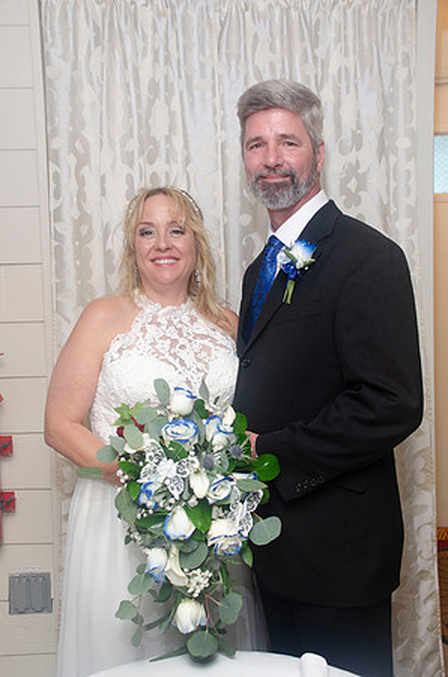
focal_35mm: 39
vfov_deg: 49.6
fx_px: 731
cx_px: 224
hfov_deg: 34.1
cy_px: 338
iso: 400
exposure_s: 1/30
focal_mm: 26
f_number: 5.6
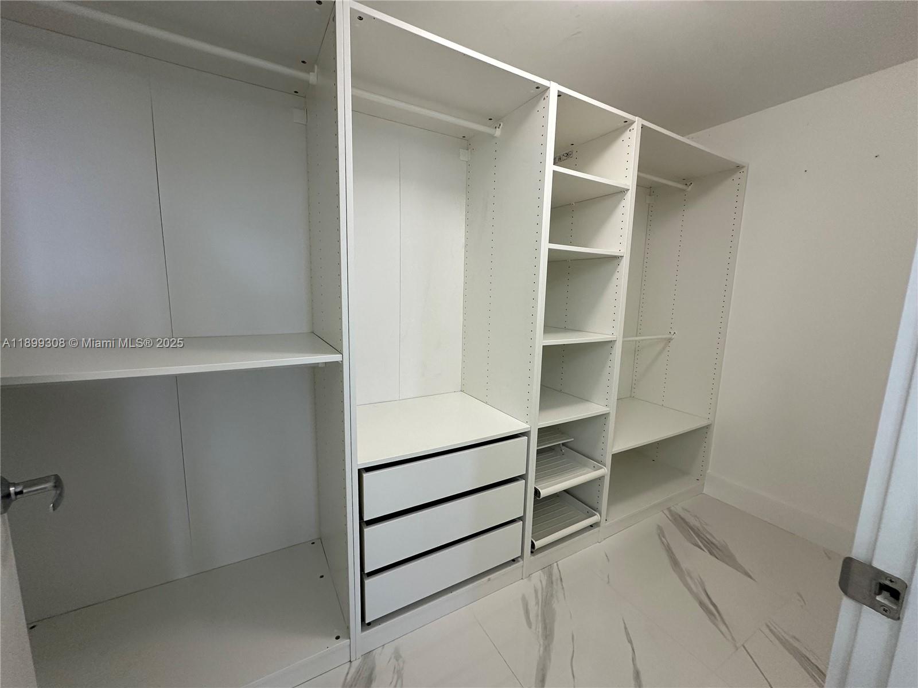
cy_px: 344
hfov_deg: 102.1
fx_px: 371
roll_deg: -1.5
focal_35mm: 14
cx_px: 459
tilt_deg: -8.0
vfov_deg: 85.7
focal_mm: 2.22
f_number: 2.2
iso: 200
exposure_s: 1/120
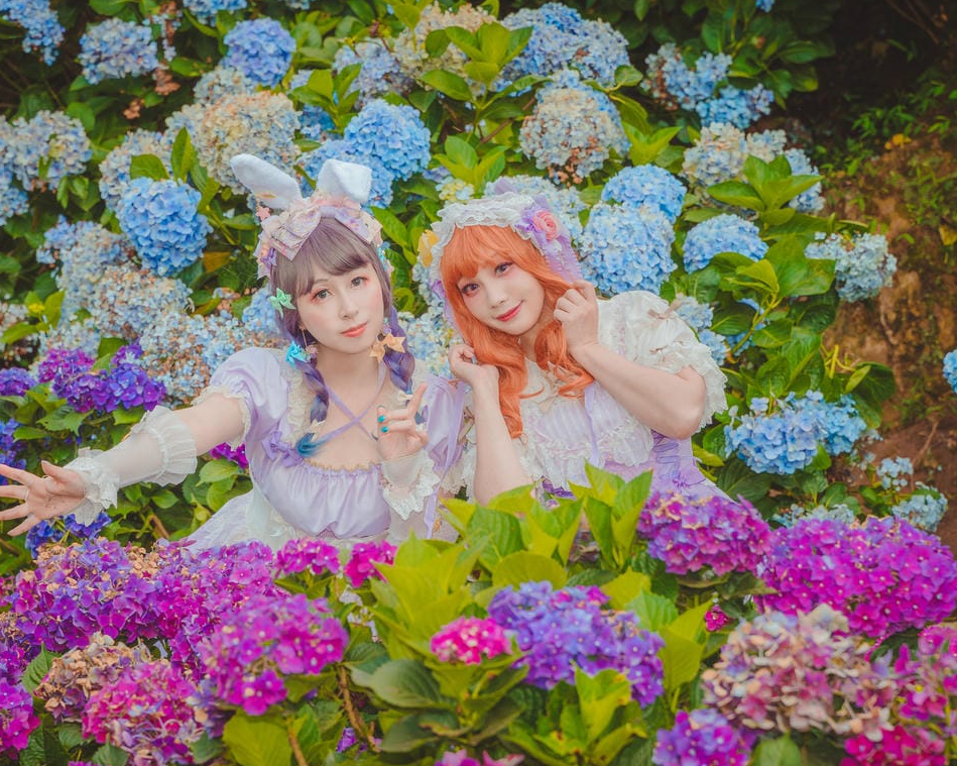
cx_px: 424
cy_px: 377
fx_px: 2521
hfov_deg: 21.5
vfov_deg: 17.3
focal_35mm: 89
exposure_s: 1/200
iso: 200
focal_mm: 75
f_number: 5.6
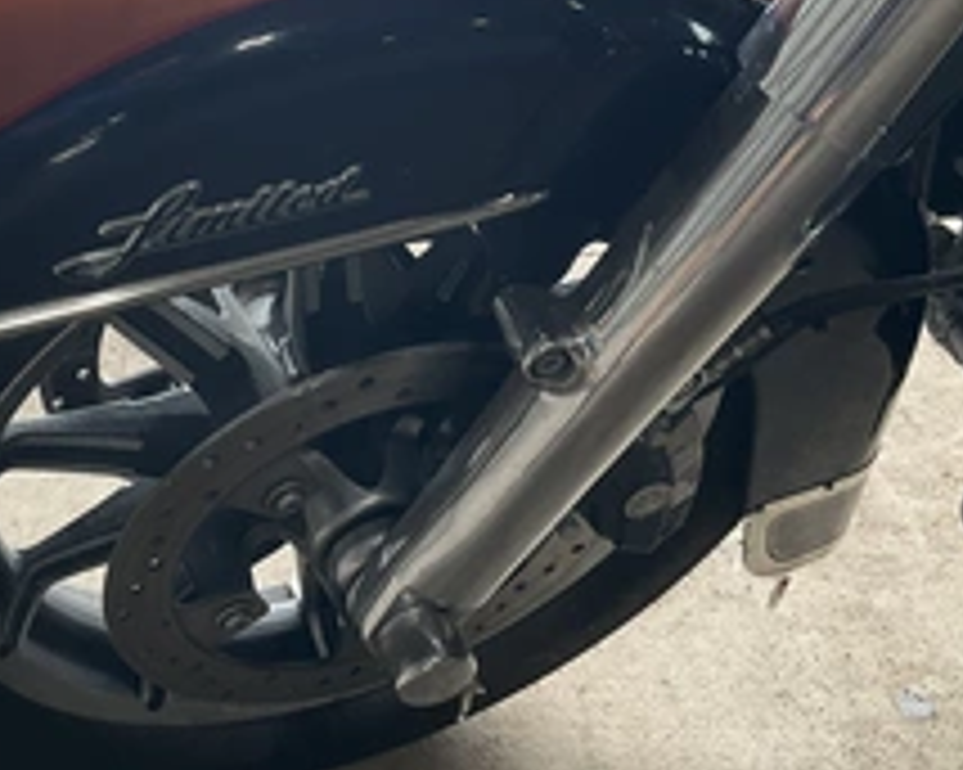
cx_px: 252
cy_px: 333
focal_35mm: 53
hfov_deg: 34.7
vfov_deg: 28.6
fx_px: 1510
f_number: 1.8
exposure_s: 1/122
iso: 40
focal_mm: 3
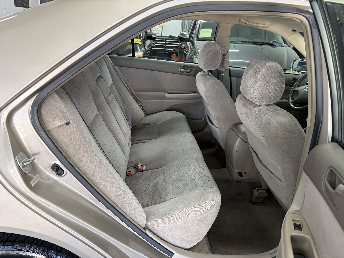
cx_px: 172
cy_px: 129
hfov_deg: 67.3
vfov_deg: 53.1
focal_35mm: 26
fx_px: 258
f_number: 1.6
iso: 100
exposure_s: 1/60
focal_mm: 5.96
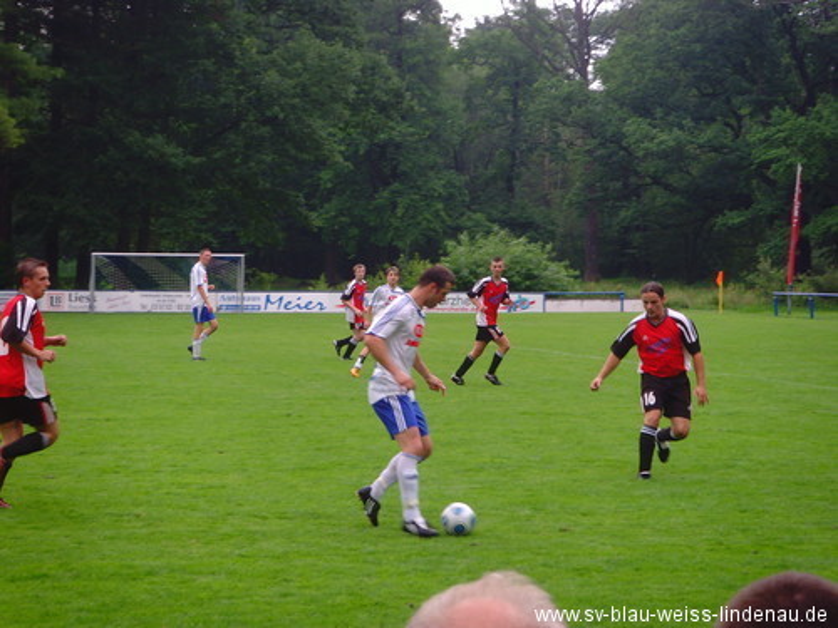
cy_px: 314
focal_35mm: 95
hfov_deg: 20.7
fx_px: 2300
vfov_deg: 15.6
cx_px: 419
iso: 100
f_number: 4.4
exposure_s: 1/90
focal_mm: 16
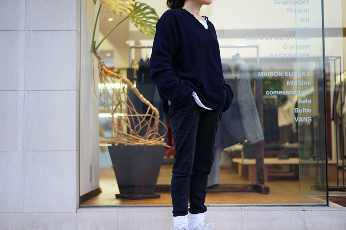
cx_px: 173
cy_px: 115
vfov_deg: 24.6
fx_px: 528
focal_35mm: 55
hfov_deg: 36.3
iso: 100
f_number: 1.8
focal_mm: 55
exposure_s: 1/60
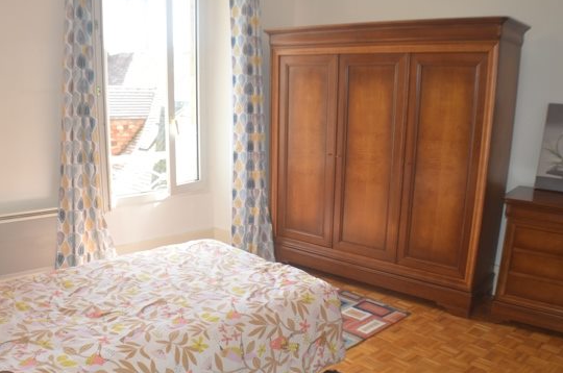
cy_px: 234
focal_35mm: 40
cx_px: 266
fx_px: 624
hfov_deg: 48.5
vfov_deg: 33.1
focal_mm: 18
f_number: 4
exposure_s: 1/125
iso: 360
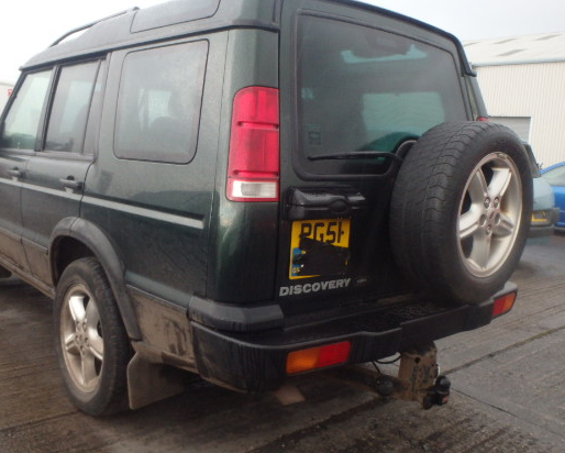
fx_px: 569
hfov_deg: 52.6
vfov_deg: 43.3
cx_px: 243
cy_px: 201
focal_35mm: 34
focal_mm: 5
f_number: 3.9
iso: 400
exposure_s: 1/80
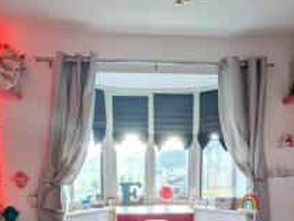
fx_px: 331
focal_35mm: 39
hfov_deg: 47.8
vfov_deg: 34.2
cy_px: 212
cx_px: 155
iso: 102
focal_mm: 1.83
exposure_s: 1/100
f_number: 2.2
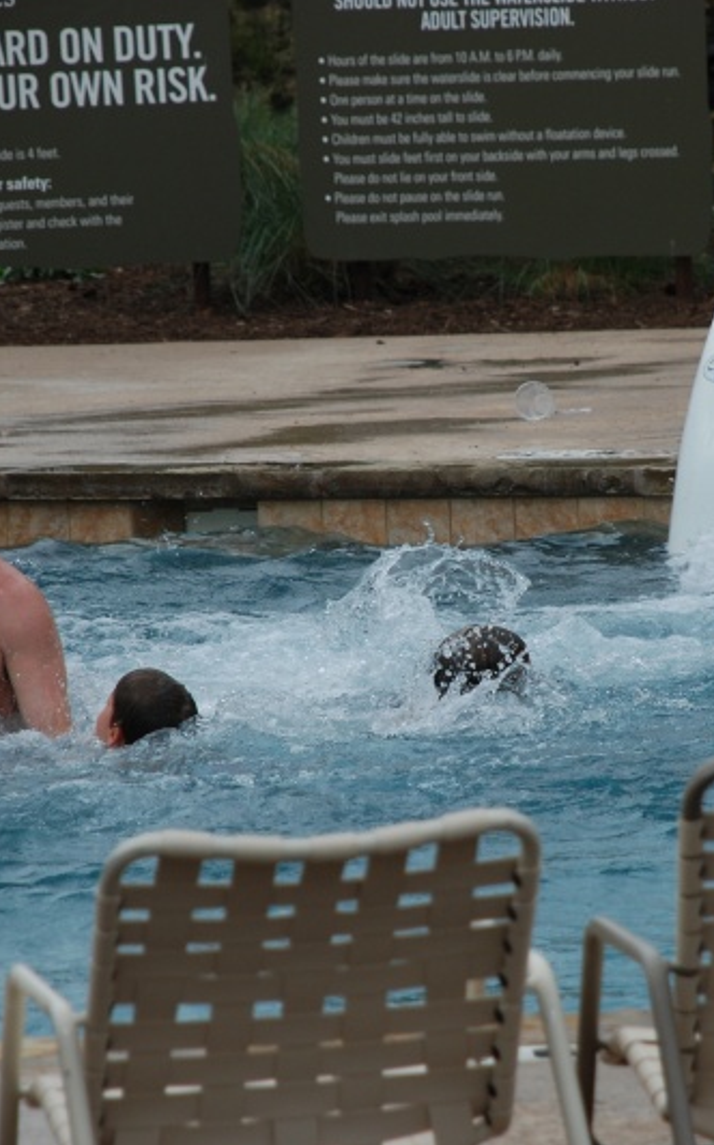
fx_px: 9686
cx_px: 462
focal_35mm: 311
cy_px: 574
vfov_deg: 6.8
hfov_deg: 4.2
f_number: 5.6
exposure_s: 1/500
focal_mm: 135
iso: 280
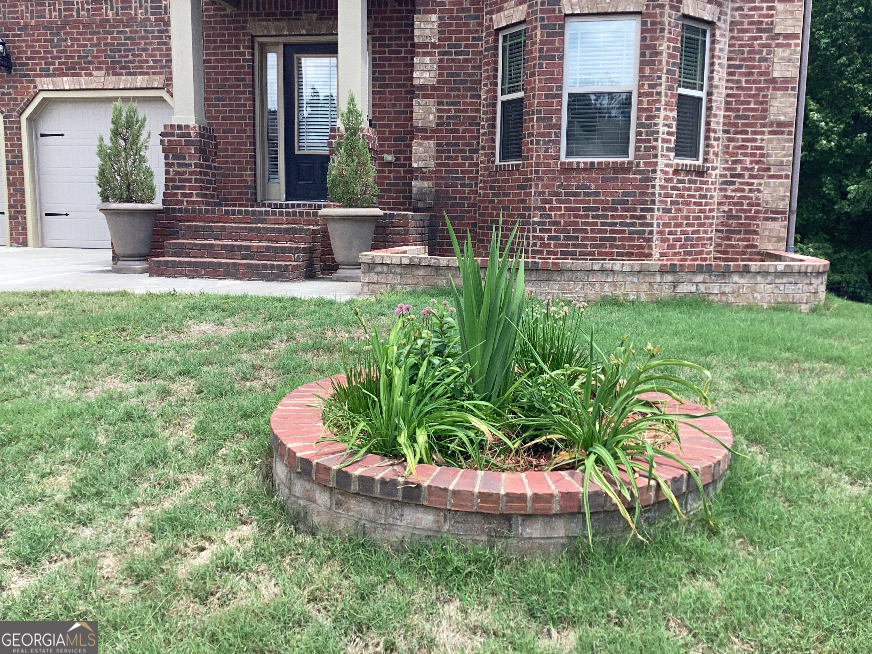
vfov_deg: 45.4
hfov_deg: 58.4
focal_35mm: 31
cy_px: 327
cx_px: 436
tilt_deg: -9.2
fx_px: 781
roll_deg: -1.6
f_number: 2.4
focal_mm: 3.3
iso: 25
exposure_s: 1/255
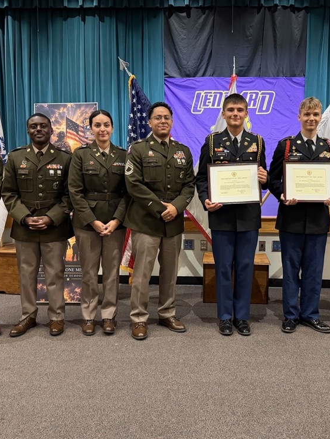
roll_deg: -0.4
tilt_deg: -6.7
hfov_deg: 42.6
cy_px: 218
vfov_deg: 55.3
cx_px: 210
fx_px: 419
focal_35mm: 33
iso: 640
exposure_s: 1/60
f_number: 1.78
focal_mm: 6.76
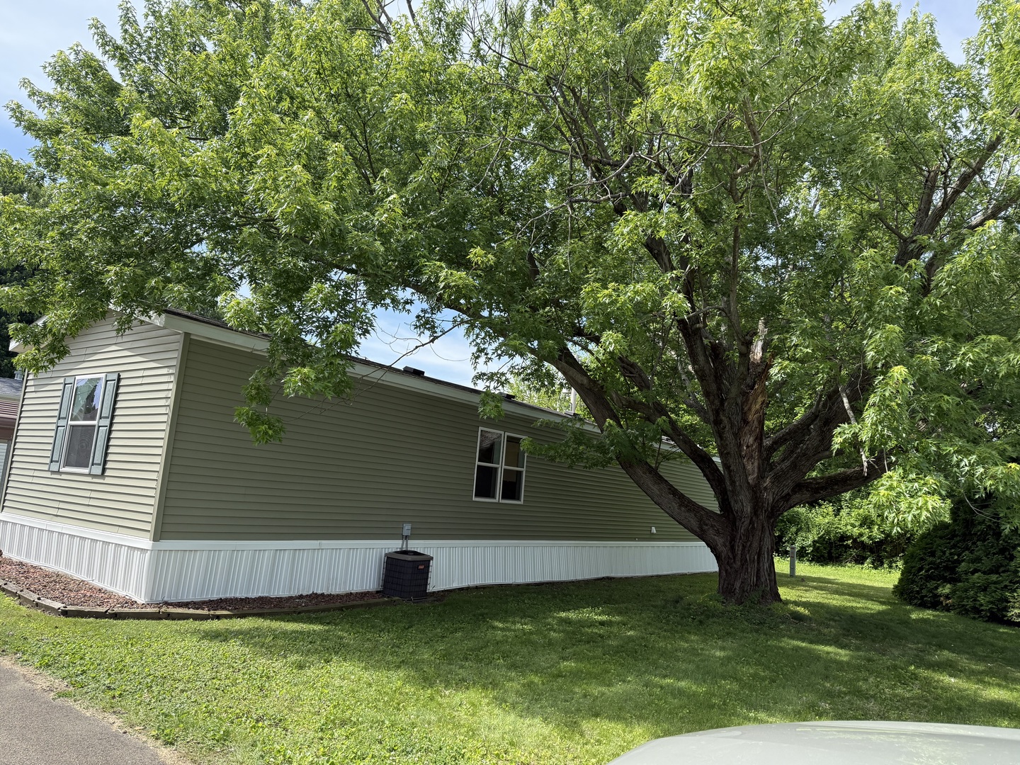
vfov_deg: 56.8
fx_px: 707
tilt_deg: +9.4
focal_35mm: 24
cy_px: 382
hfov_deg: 71.6
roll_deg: -4.3
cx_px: 510
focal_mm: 6.76
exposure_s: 1/1855
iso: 100
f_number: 1.78
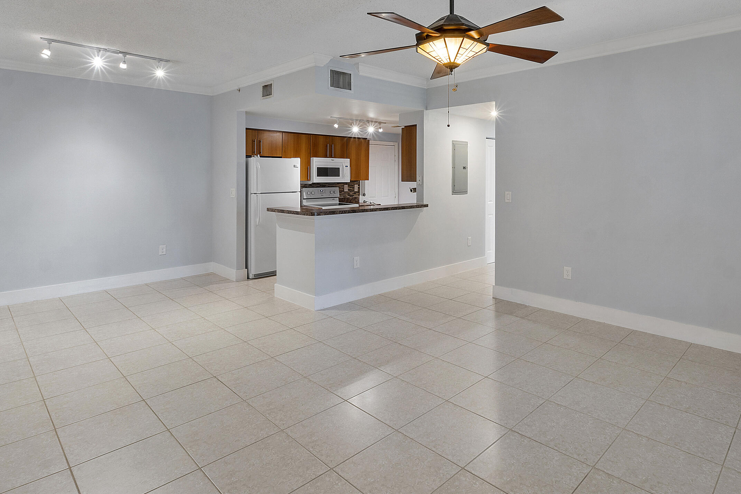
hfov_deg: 81.1
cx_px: 400
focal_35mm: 21
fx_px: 432
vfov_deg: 58.3
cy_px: 171
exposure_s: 1/1.67
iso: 160
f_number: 11
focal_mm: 10
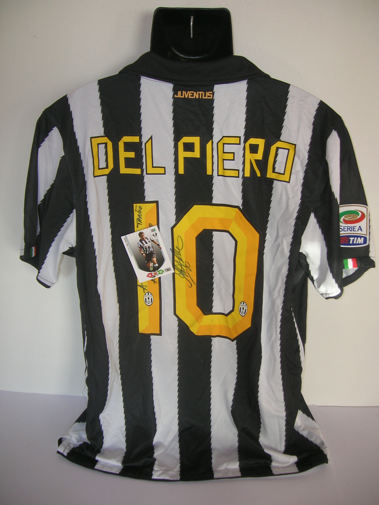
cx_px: 190
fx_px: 496
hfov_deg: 41.8
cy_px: 252
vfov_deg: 54.0
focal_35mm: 34
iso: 50
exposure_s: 1/30
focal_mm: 5.7
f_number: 2.9
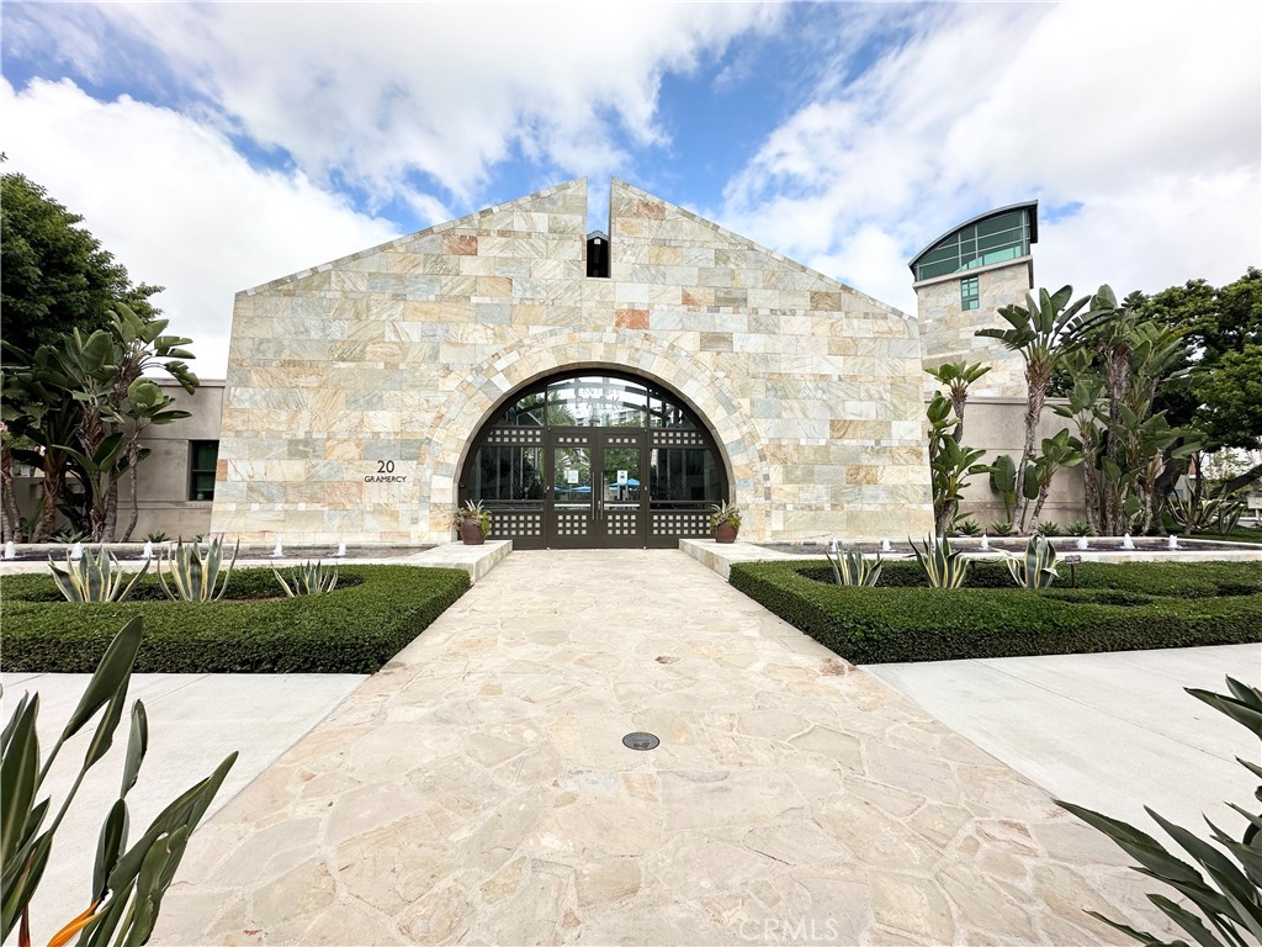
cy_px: 474
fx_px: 510
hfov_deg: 102.1
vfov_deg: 85.7
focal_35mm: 14
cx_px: 631
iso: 40
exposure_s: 1/1770
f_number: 2.2
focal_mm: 2.22
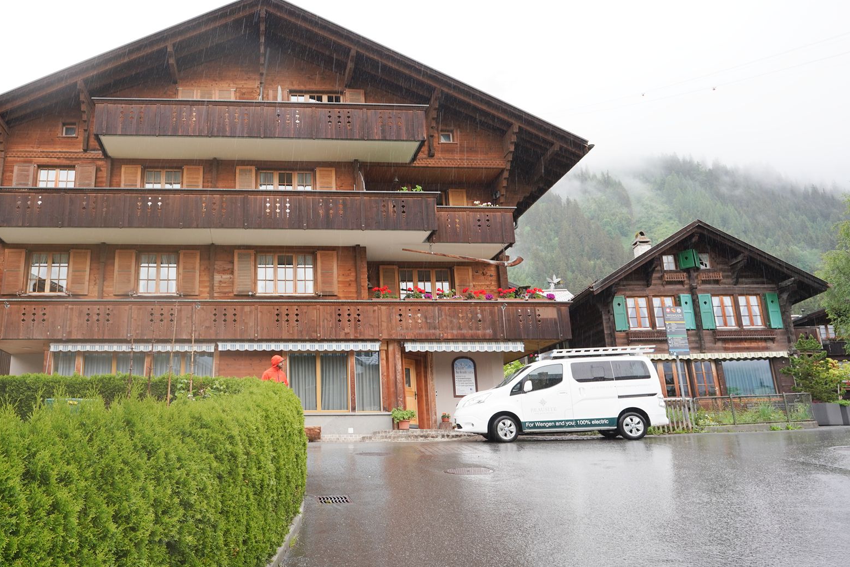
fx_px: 732
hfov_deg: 59.2
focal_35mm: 31
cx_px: 301
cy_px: 250
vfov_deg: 42.3
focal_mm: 24
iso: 400
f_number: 7.1
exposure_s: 1/100
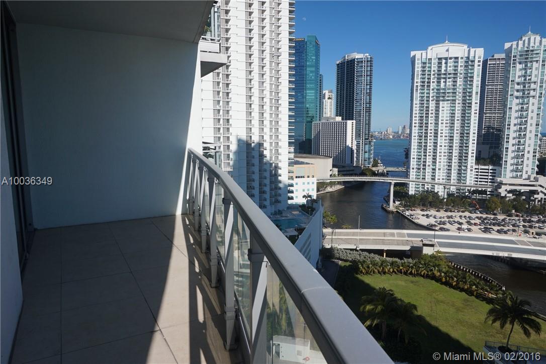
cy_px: 182
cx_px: 273
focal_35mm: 24
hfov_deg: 73.7
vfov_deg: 53.1
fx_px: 364
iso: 100
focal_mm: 16
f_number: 10
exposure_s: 1/320
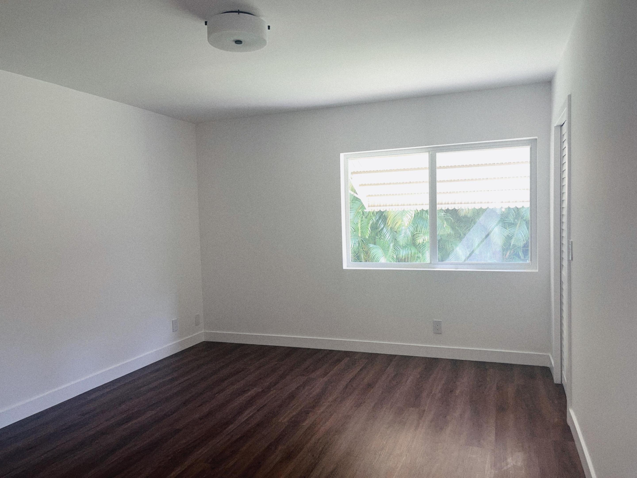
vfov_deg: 53.1
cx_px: 318
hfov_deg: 67.3
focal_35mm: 26
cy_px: 239
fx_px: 478
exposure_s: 1/28
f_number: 1.6
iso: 32
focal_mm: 5.1
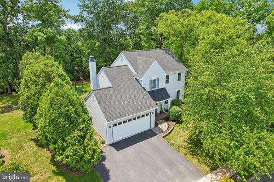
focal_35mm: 22
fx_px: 167
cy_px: 91
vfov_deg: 57.2
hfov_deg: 78.6
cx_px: 137
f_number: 2.8
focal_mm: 8.4
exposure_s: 1/500
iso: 100
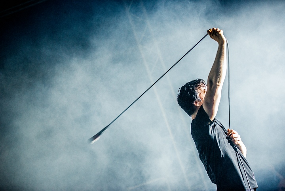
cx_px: 142
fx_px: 554
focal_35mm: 70
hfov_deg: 28.8
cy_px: 96
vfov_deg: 19.5
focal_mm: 70
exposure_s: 1/60
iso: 4000
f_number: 2.8
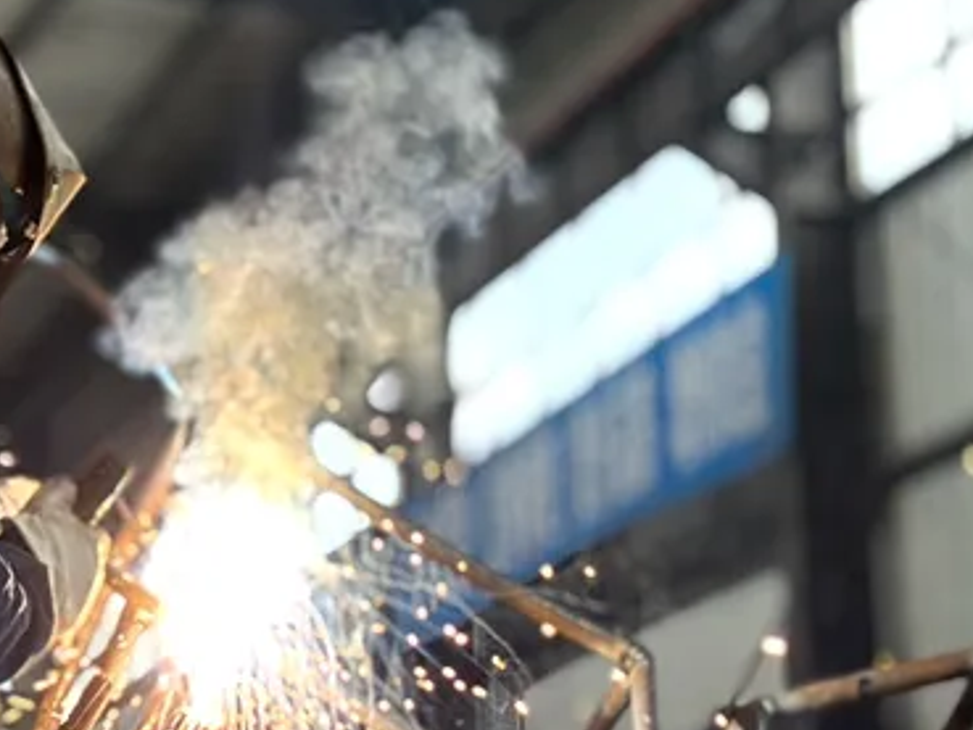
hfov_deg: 14.9
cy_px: 527
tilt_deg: +11.0
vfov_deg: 11.4
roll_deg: +0.6
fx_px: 3655
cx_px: -21
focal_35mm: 130
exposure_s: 1/244
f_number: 1.78
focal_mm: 6.86
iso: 80
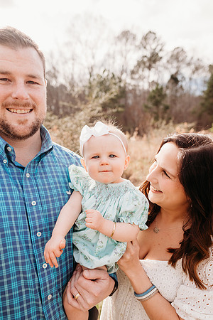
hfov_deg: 53.1
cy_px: 160
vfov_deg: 73.7
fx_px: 213
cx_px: 106
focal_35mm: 24
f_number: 3.5
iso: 100
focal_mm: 24
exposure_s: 1/800
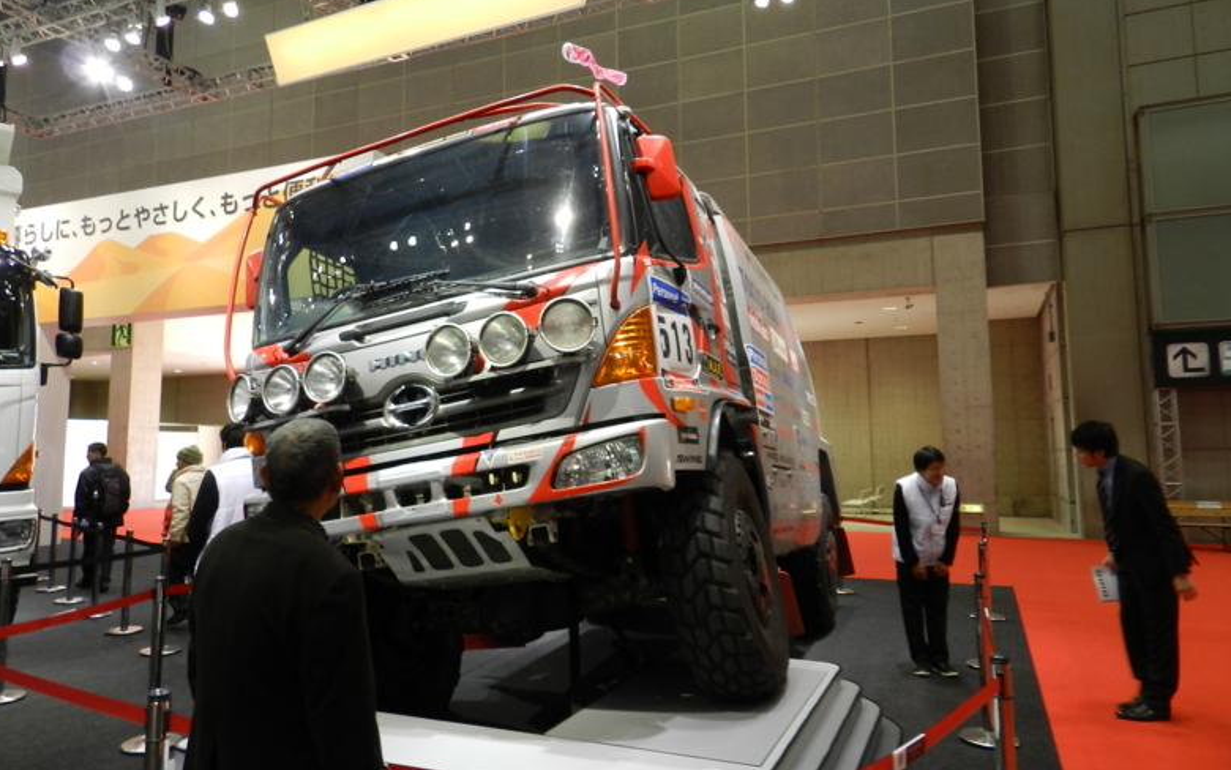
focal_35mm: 25
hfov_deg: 72.5
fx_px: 839
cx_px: 601
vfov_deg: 49.3
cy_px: 361
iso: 160
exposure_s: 1/30
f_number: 3.4
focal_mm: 4
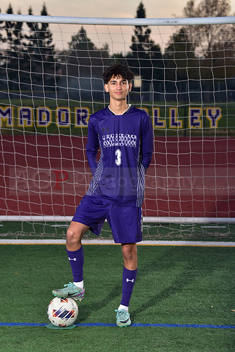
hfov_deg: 11.4
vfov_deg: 17.1
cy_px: 176
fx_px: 1174
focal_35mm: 120
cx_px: 118
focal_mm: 120
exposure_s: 1/250
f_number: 7.1
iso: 400
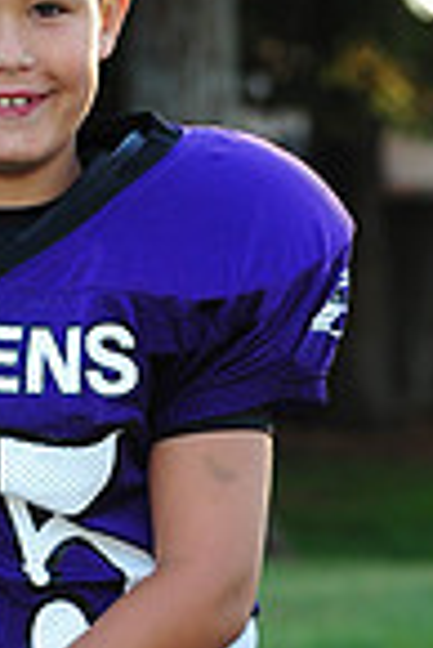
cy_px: 836
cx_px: 40
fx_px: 6821
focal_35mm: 379
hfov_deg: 3.6
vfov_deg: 5.4
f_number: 4.5
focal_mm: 95
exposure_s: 1/100
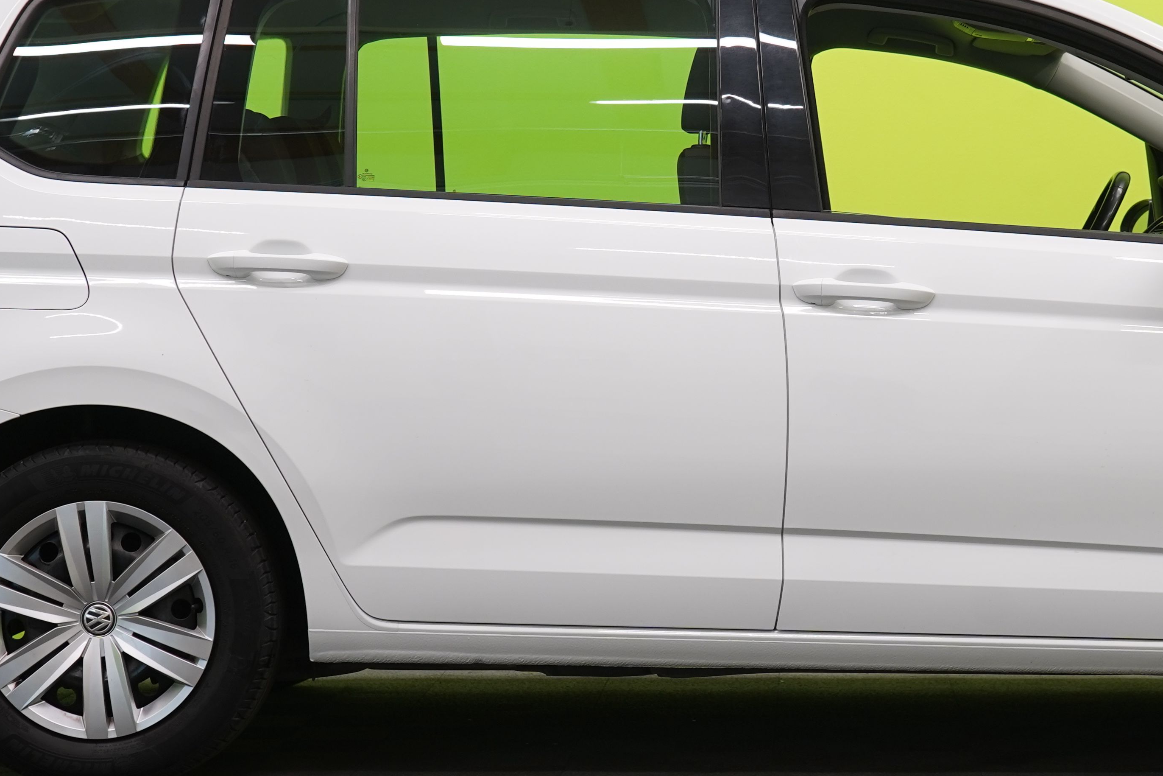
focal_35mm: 105
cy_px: 331
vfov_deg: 13.0
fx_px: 3392
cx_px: 833
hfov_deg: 19.4
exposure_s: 1/30
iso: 400
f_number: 5.6
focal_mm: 48
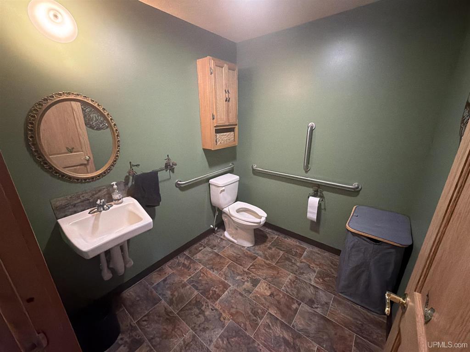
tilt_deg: -18.7
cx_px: 235
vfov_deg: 85.7
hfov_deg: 102.1
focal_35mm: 14
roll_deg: +0.6
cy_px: 176
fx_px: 190
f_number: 2.2
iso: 1250
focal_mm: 2.22
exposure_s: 1/60
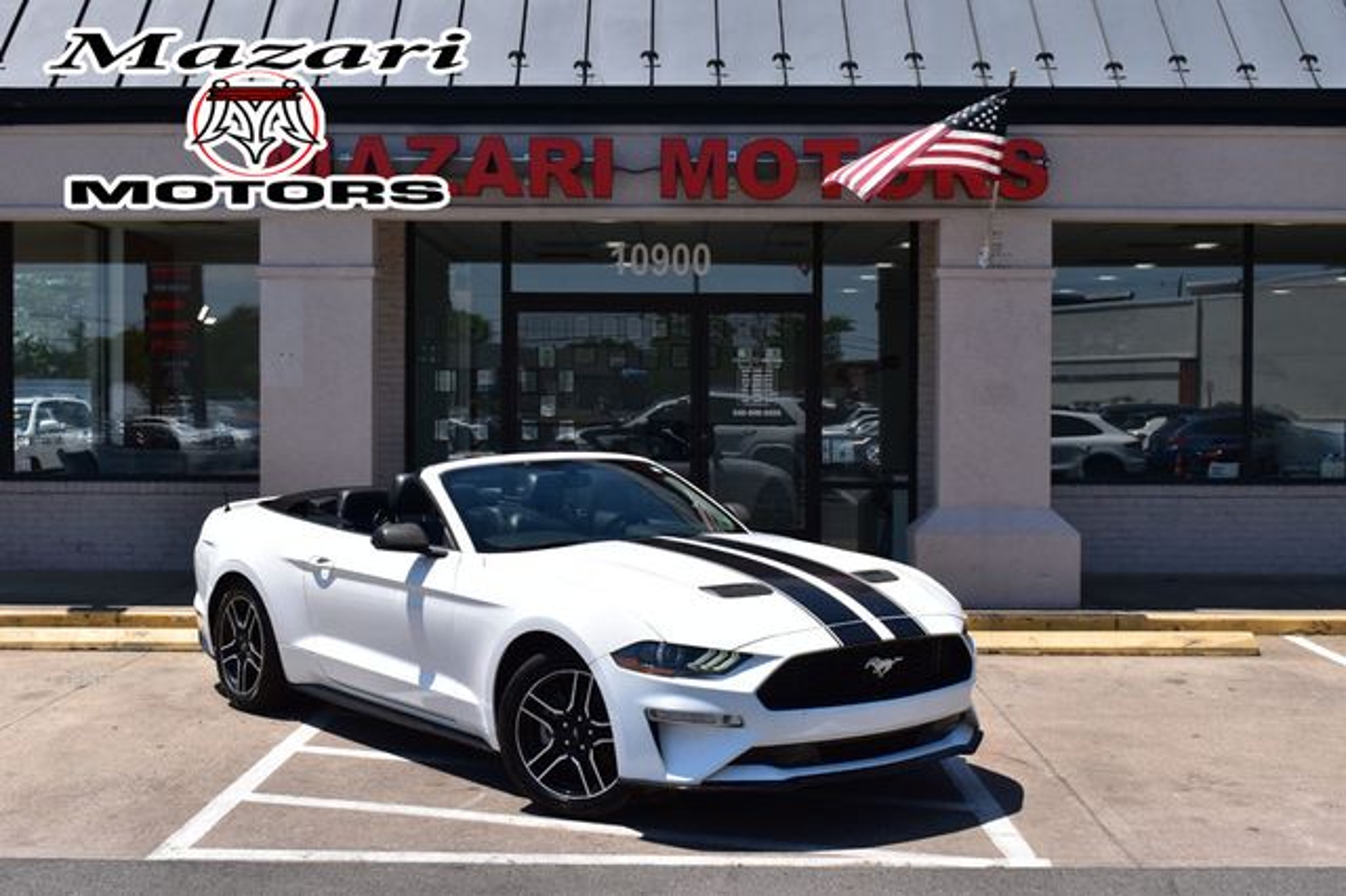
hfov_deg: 42.3
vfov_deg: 28.9
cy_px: 448
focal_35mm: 46
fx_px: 1738
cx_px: 673
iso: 320
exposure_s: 1/500
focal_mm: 31
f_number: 11
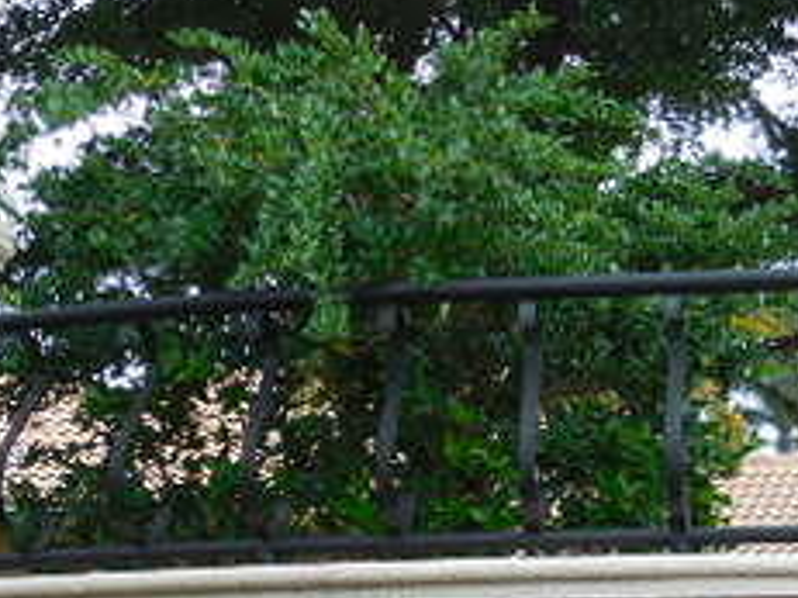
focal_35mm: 144
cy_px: 664
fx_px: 3318
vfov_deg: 10.2
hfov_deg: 13.7
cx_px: 263
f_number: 4.3
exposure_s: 1/250
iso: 125
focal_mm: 9.4
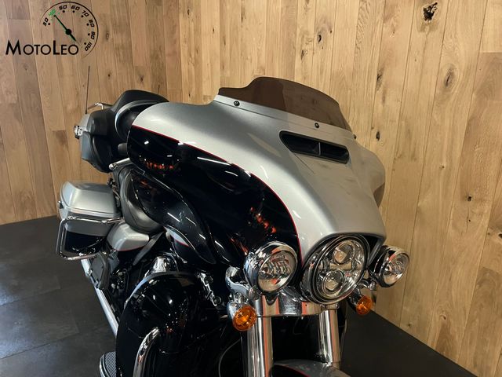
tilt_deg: -17.6
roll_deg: -1.4
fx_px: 377
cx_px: 251
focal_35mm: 26
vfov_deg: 53.1
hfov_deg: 67.3
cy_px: 188
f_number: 1.6
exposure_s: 1/33
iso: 400
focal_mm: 5.1
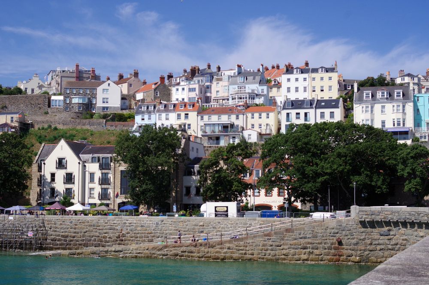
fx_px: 714
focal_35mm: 60
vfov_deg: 22.6
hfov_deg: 33.4
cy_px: 142
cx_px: 214
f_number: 7.1
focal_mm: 40
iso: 200
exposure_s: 1/800
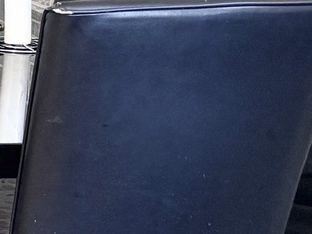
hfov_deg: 10.2
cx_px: -575
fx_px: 1361
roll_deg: -0.5
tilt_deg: -8.7
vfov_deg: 9.7
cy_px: -24
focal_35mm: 151
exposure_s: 1/121
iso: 200
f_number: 1.78
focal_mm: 6.76
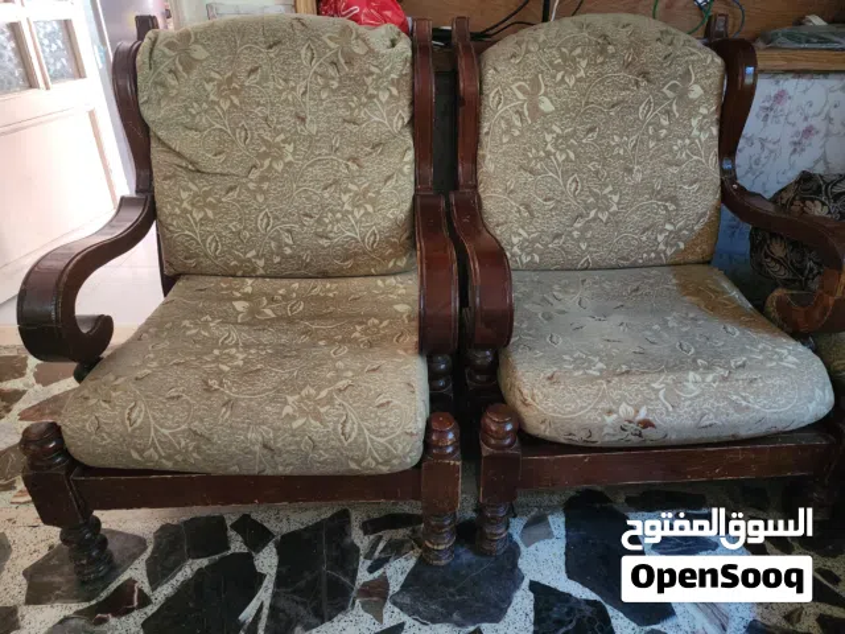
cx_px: 422
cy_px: 317
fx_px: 561
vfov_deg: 58.9
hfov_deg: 73.9
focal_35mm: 23
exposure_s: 1/24
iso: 800
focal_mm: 6.4
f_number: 1.8
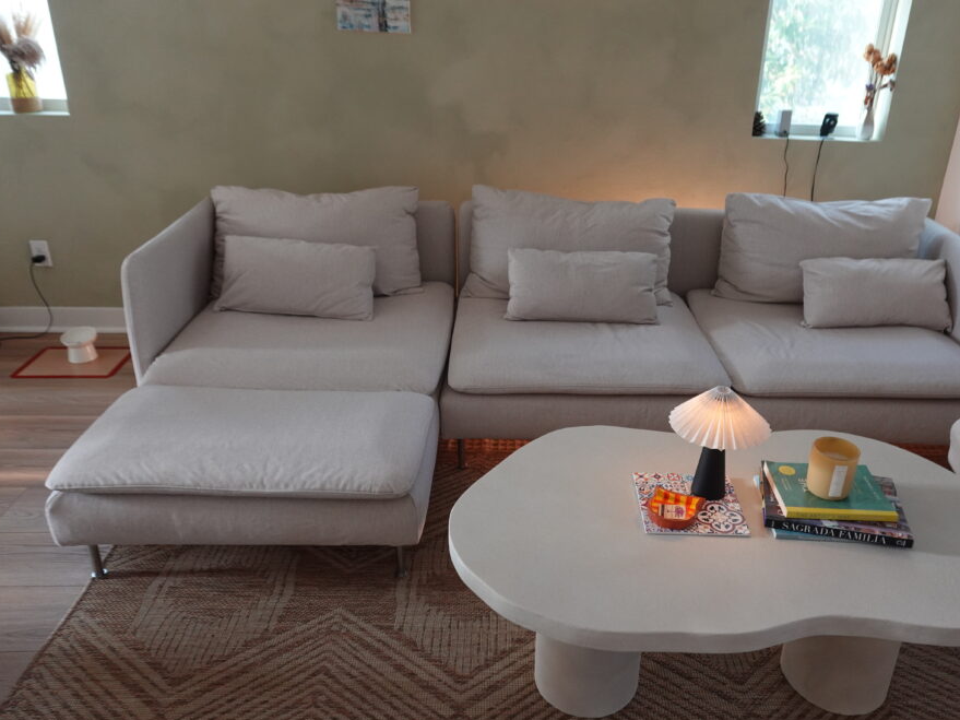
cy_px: 356
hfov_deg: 63.2
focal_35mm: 28
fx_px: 776
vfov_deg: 49.7
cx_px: 542
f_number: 2.8
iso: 400
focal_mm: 9.47
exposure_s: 1/100
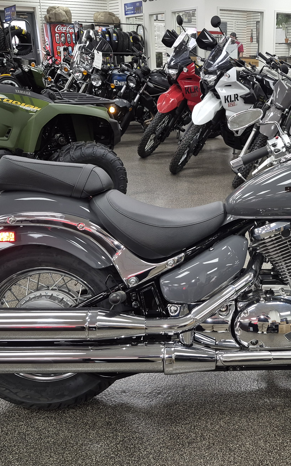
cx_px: 236
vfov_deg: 52.7
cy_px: 241
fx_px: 470
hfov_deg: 33.4
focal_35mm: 37
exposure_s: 1/40
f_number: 1.8
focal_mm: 5.4
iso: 100
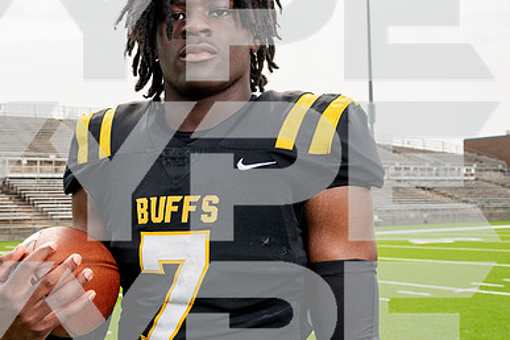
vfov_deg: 26.5
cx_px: 165
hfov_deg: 38.4
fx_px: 722
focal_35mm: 51
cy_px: 172
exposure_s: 1/250
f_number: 8
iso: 100
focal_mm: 34
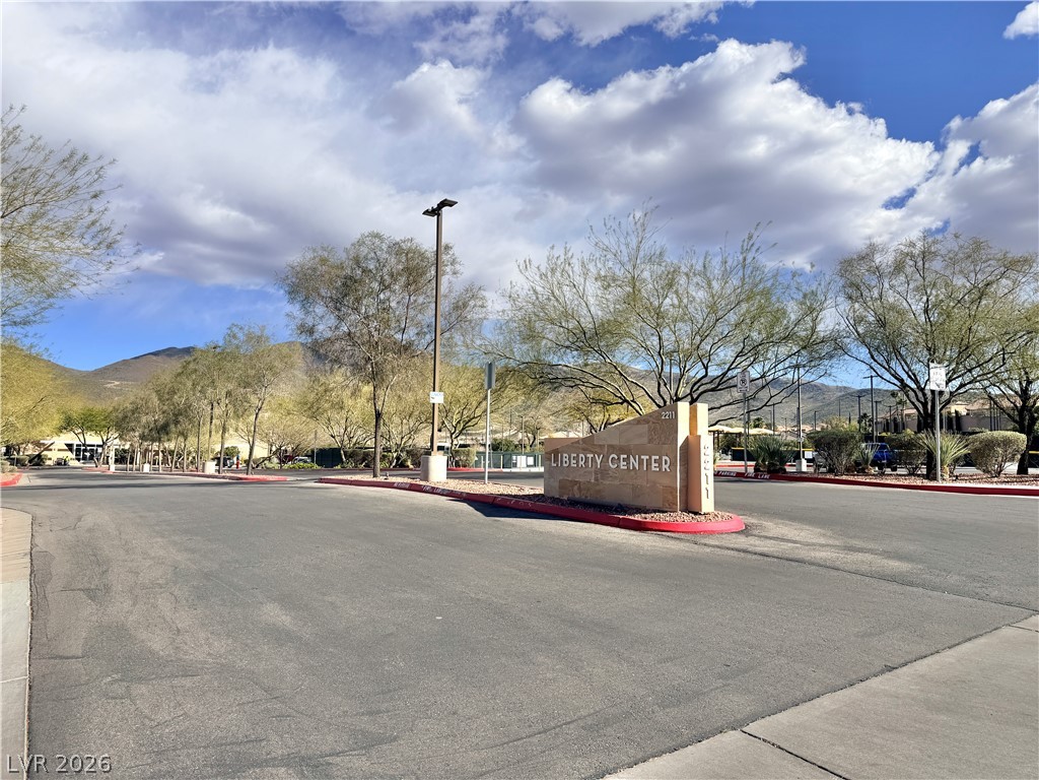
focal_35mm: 24
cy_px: 390
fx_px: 720
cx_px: 520
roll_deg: -0.6
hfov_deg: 71.6
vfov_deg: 56.8
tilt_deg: +4.9
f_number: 1.78
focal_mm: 6.76
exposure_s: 1/6711
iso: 80
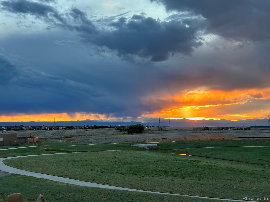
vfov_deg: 30.3
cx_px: 135
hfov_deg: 39.7
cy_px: 101
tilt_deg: +3.8
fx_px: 374
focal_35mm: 48
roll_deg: +0.1
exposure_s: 1/166
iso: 64
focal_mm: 6.86
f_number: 1.78
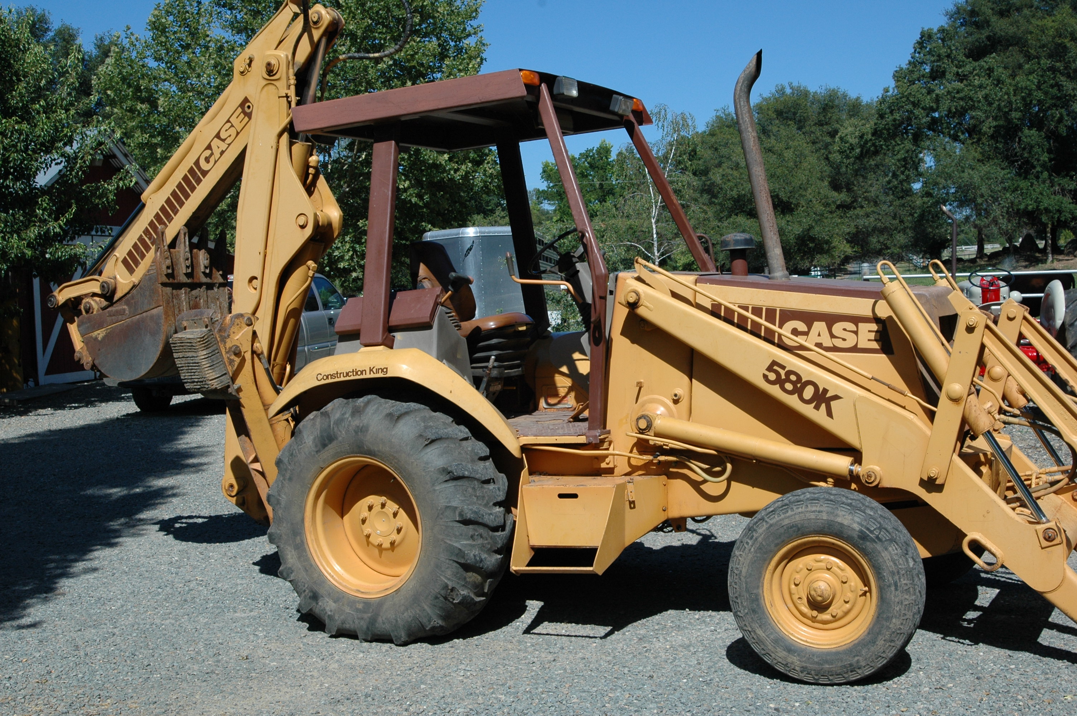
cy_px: 358
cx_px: 538
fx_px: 1255
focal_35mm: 42
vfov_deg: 31.8
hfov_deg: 46.4
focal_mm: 28
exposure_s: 1/400
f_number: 10
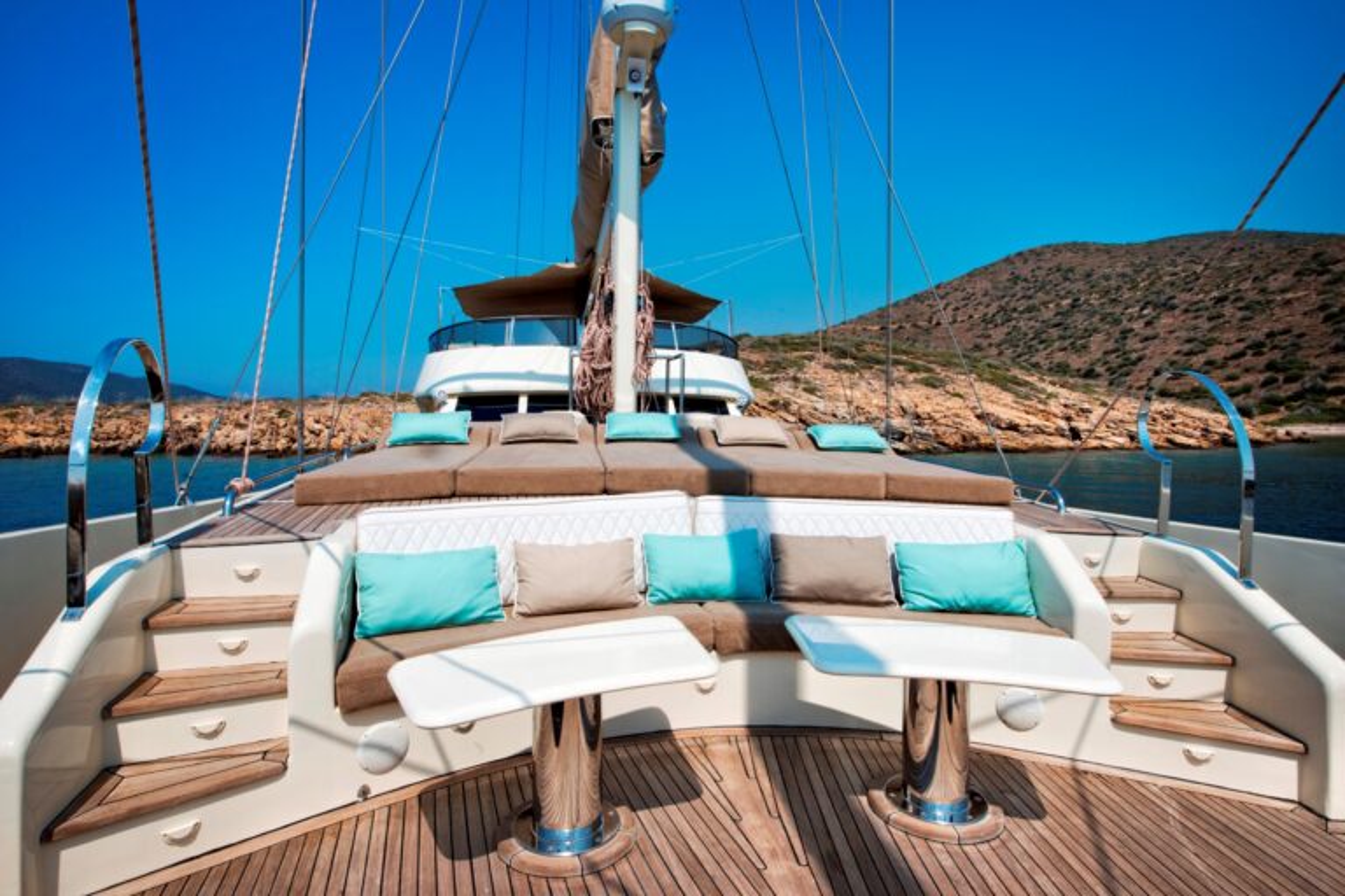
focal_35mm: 19
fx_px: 710
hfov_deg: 86.9
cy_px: 448
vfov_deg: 64.6
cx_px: 672
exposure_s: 1/160
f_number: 16
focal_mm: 19
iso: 160
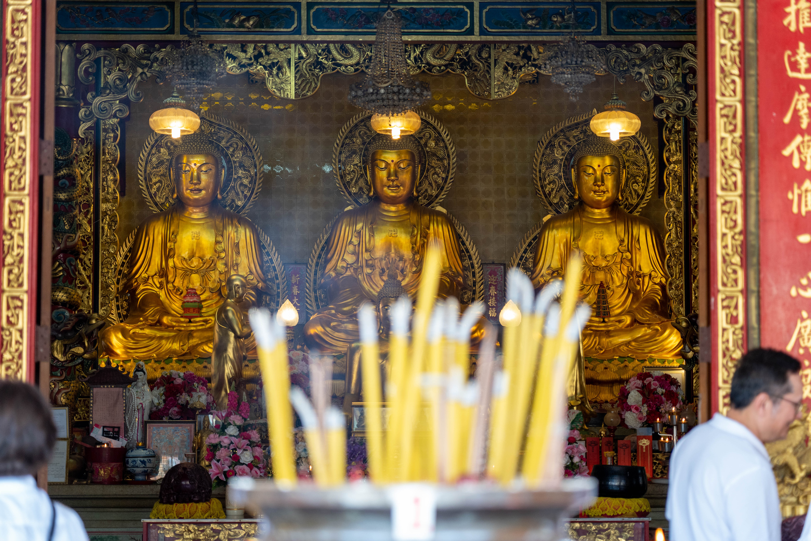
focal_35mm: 97
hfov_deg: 21.0
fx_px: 2185
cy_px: 270
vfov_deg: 14.1
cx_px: 406
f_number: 4
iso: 1000
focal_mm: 97
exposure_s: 1/125
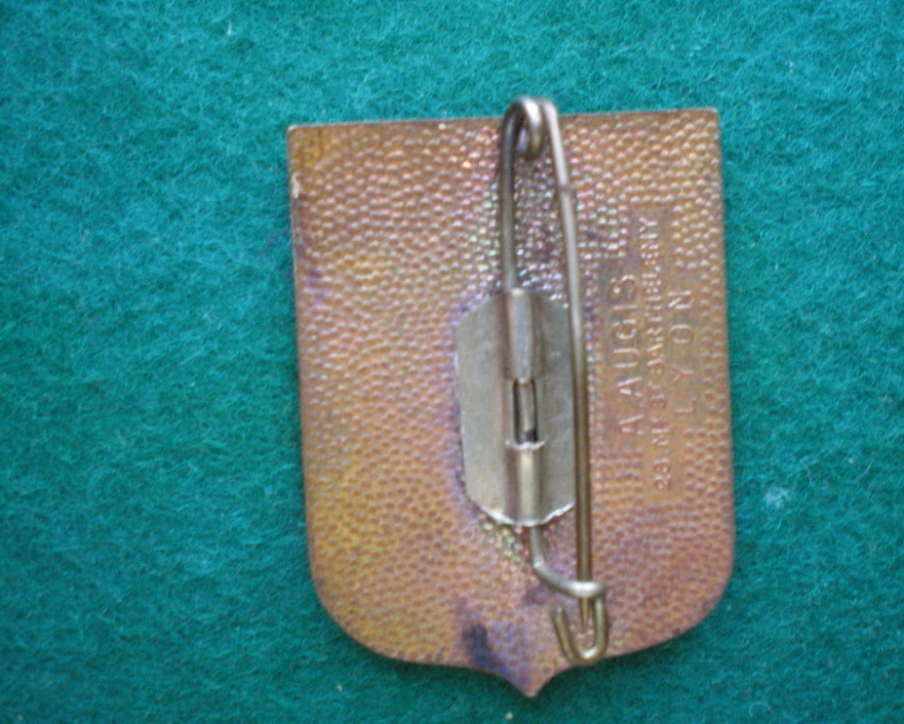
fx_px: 1070
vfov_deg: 37.3
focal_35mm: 40
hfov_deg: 45.8
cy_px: 364
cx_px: 468
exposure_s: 1/20
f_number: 3.1
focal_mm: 6.3
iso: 400
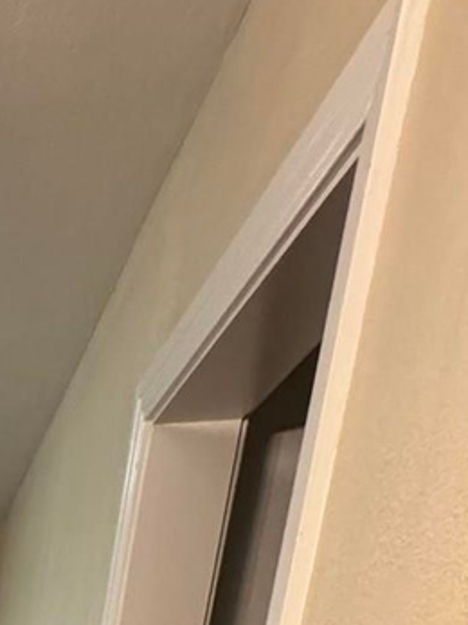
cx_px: -527
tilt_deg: -17.0
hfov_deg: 16.4
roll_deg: -0.5
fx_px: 1118
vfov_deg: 21.2
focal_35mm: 62
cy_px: 1120
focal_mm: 2.22
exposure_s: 1/60
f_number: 2.2
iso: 320
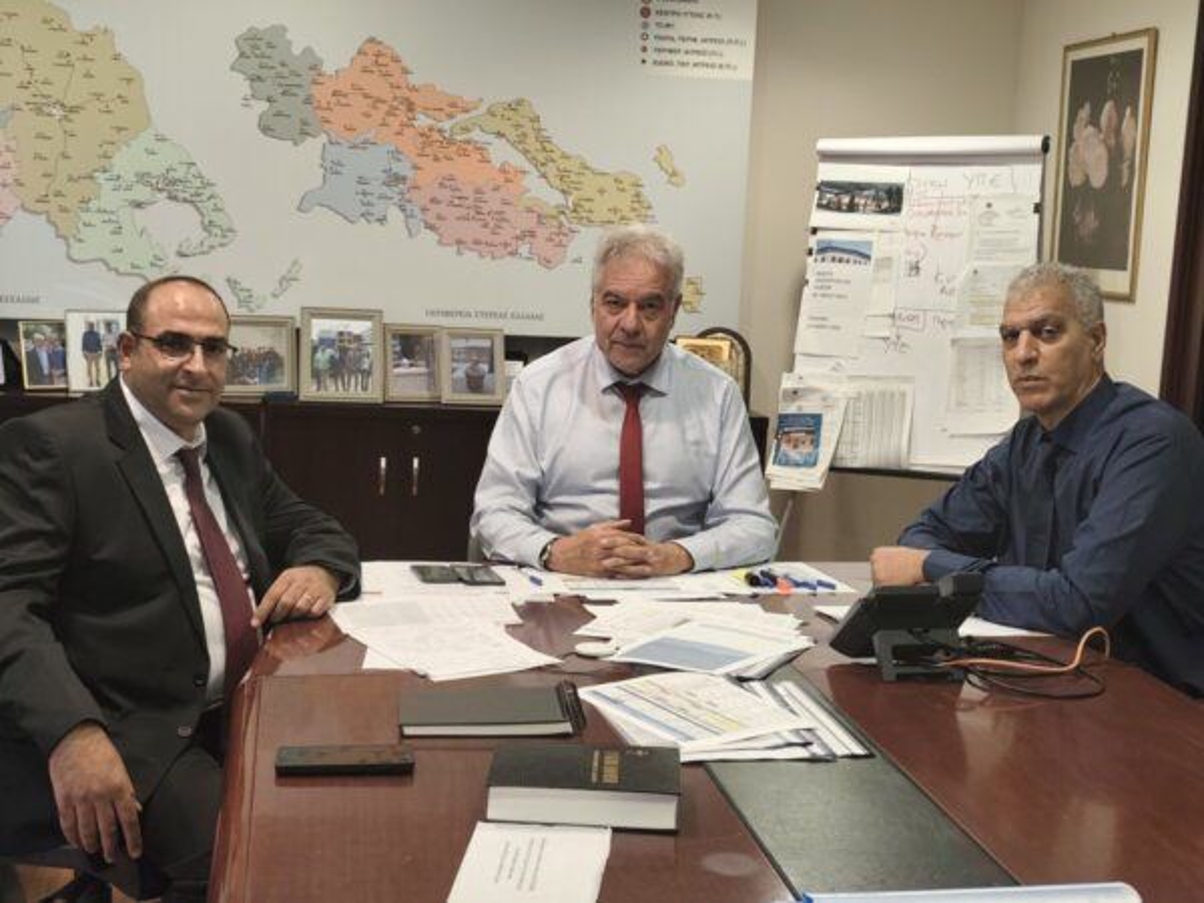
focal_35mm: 46
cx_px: 602
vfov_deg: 31.5
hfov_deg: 41.2
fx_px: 1600
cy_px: 452
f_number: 1.65
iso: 320
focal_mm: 6.19
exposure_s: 1/50
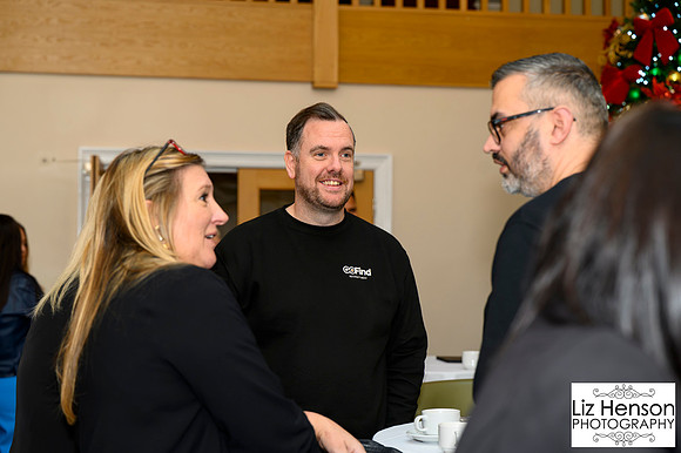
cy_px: 226
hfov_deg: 28.3
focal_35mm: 71
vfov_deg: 19.0
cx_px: 340
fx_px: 1351
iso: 1250
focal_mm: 70
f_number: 4
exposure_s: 1/160
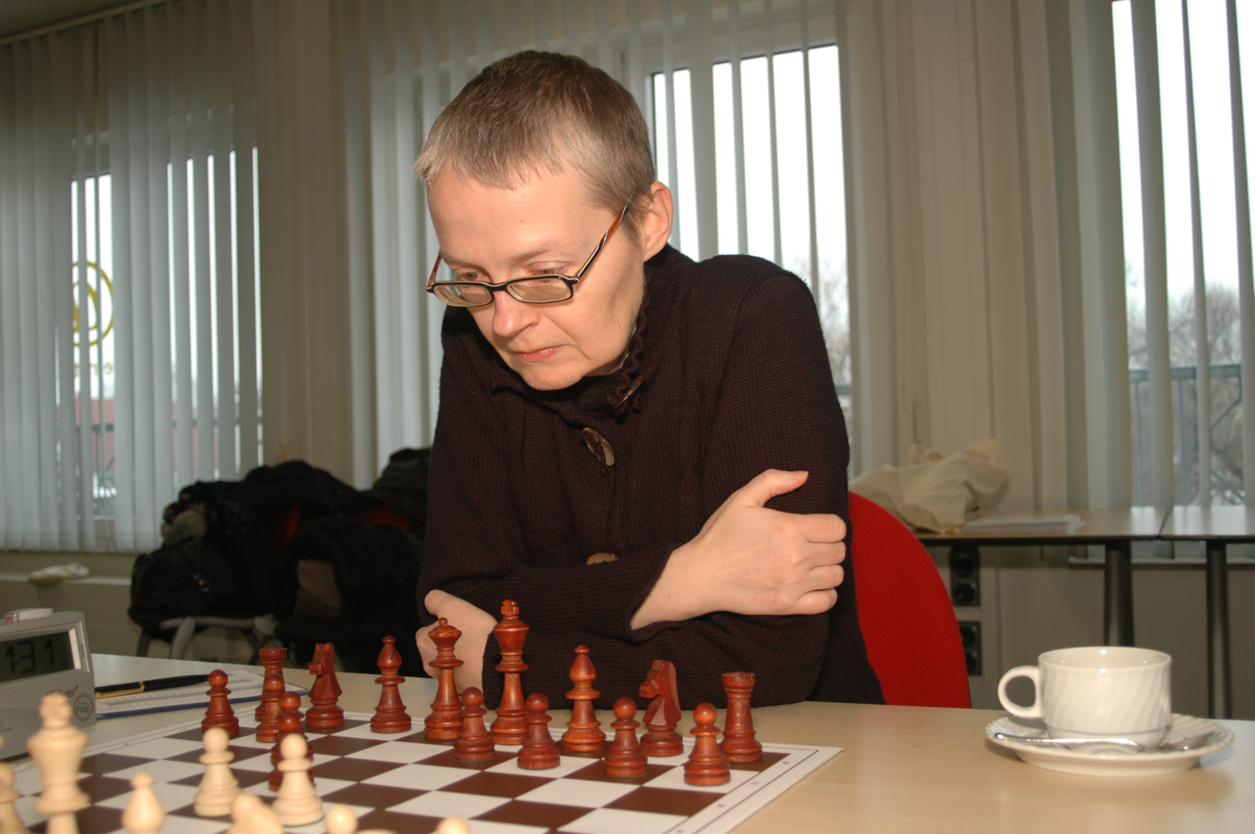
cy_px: 417
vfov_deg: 35.4
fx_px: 1306
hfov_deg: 51.3
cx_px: 628
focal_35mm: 38
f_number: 4
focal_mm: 25
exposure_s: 1/60
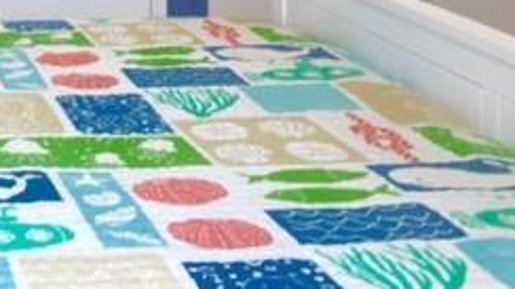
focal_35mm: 83
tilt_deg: -2.6
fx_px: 1133
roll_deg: -0.6
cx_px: -158
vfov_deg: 13.5
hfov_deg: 22.8
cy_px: -177
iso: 32
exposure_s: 1/60
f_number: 2.2
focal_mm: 4.15
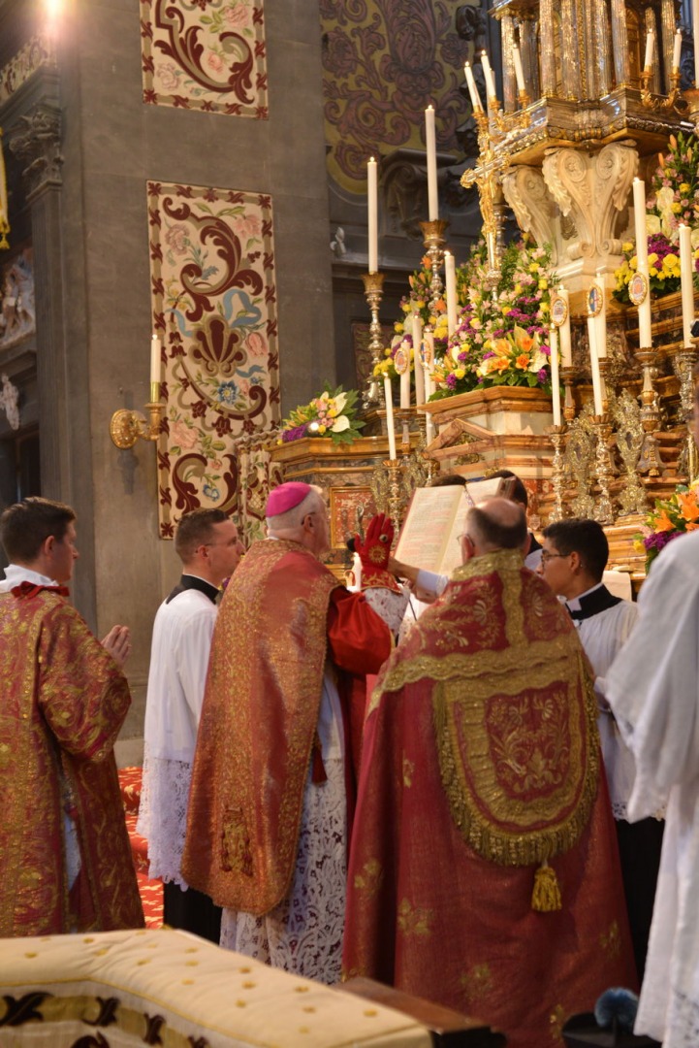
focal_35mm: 50
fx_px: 1455
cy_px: 524
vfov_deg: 39.6
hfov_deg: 27.0
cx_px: 350
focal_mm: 50
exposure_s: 1/60
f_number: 4
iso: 1600
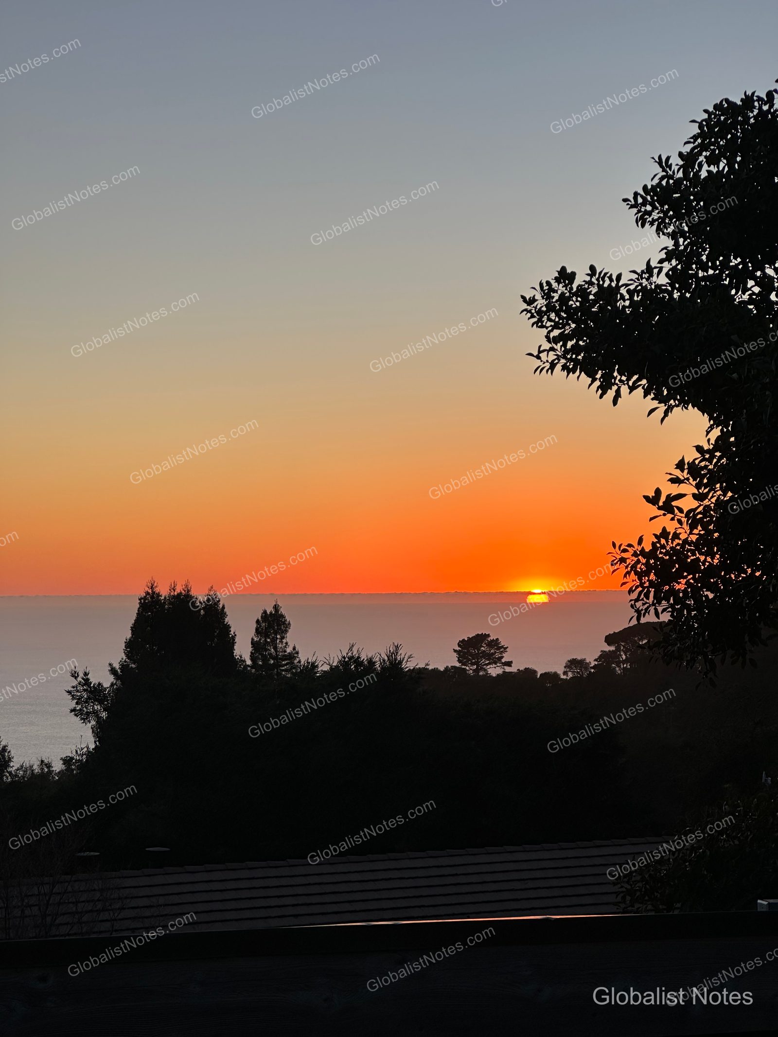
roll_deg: -0.5
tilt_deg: +2.3
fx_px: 2307
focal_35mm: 77
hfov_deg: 19.1
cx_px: 389
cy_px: 518
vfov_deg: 25.3
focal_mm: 9
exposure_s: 1/235
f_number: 2.8
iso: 32
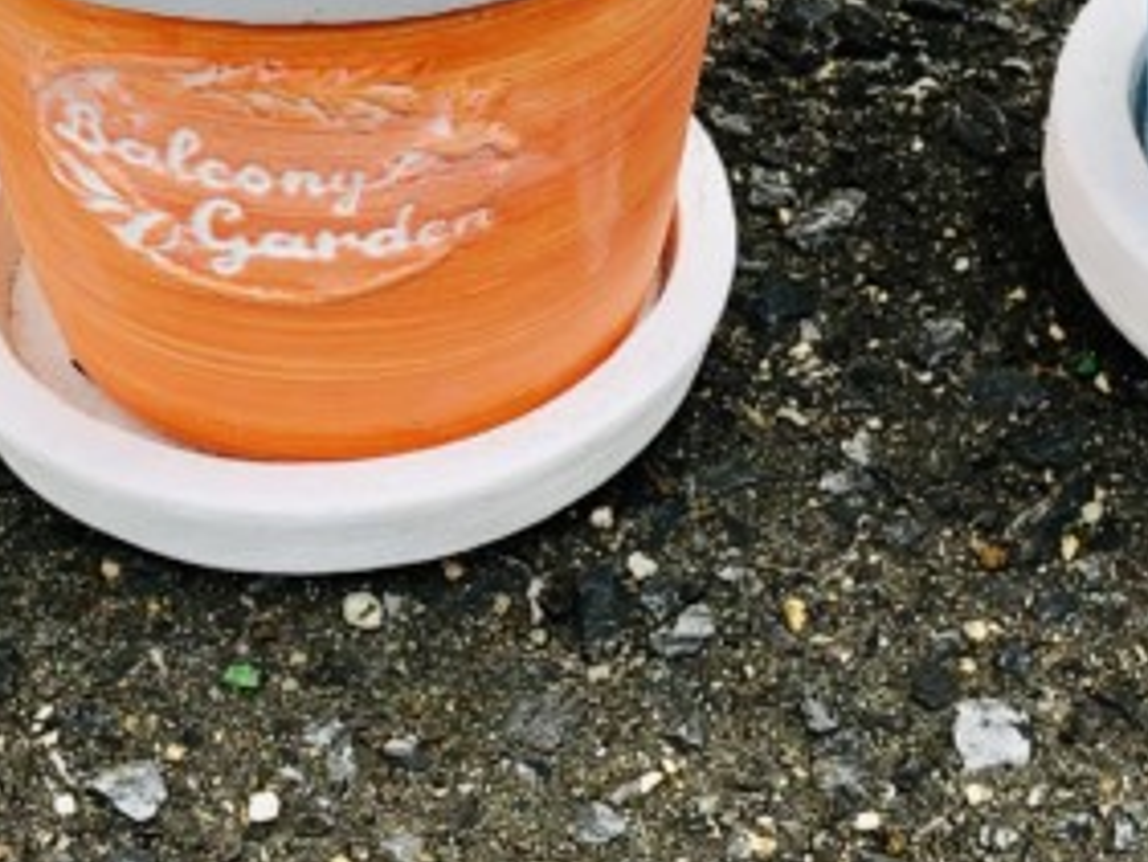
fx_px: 3384
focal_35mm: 102
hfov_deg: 19.2
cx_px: 445
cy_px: 25
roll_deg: +2.4
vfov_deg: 14.3
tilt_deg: -38.0
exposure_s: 1/157
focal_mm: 4
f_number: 1.8
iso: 20
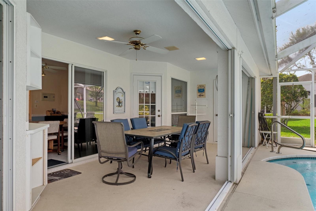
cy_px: 106
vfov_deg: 56.1
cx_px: 158
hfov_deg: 77.3
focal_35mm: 22
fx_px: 197
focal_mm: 15
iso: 320
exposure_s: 1/250
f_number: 8
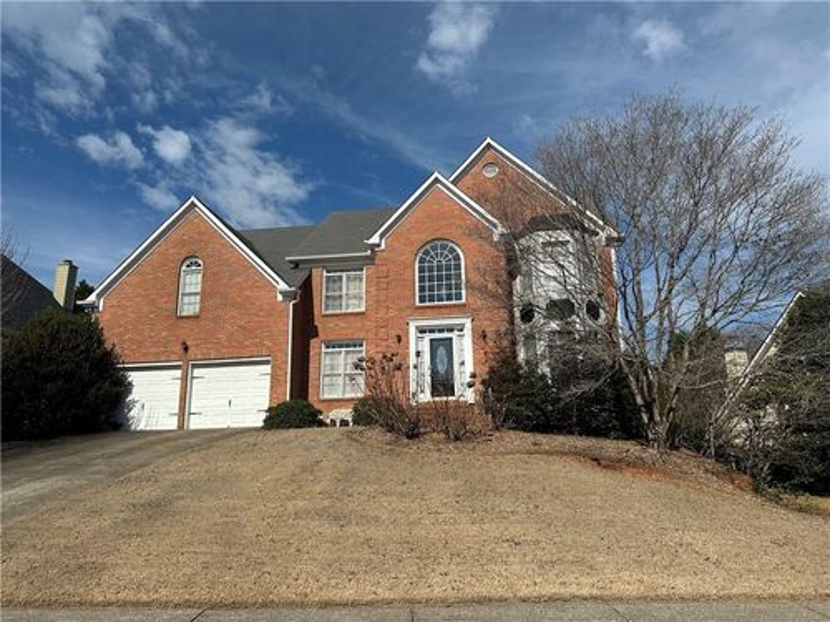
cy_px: 311
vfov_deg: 56.8
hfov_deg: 71.6
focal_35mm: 24
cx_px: 415
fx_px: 575
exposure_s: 1/7042
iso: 80
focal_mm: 6.86
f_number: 1.78
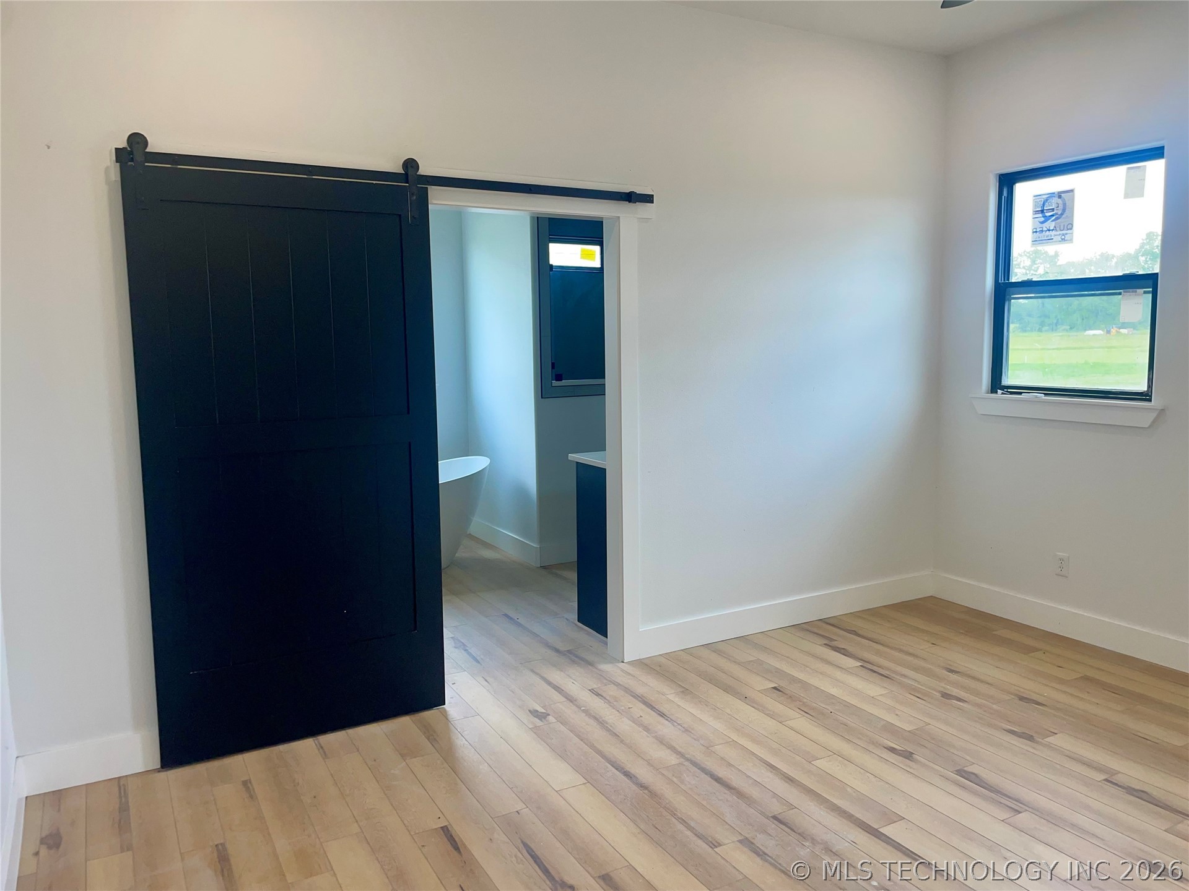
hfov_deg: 67.3
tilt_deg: -3.9
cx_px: 594
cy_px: 446
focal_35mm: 26
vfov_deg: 53.1
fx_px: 893
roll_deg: -0.4
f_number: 1.6
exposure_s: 1/120
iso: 50
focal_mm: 4.2
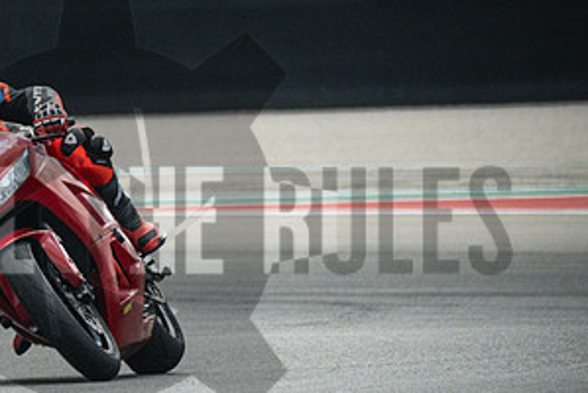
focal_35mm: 1163
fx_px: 19014
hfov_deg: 1.8
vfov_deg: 1.2
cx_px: 96
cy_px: 223
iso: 2000
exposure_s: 1/1600
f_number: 5.6
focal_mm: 400
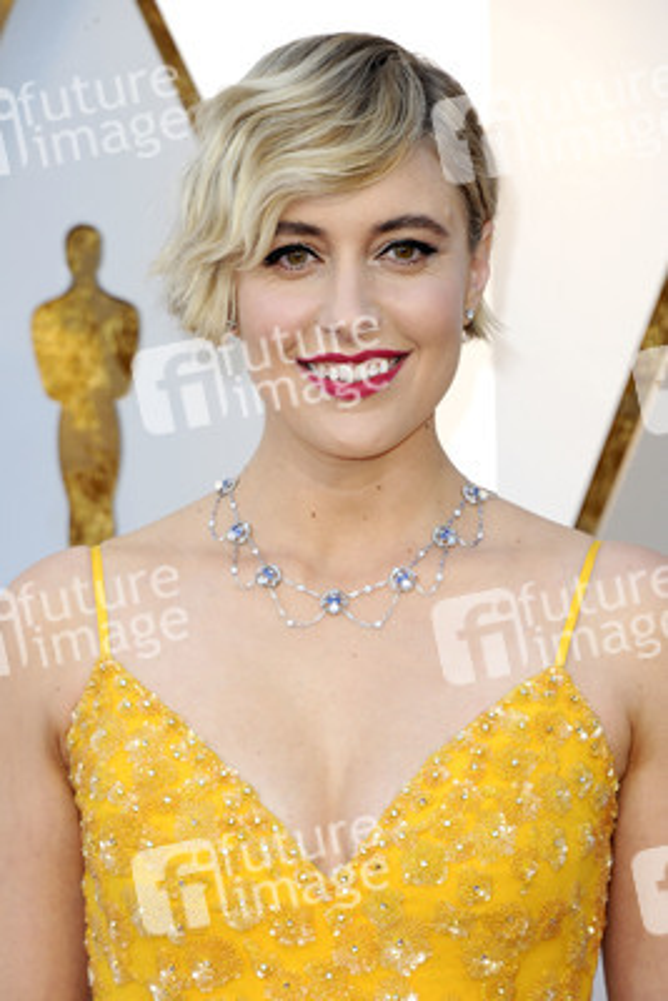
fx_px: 6952
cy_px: 500
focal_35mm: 250
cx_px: 334
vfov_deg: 8.2
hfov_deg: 5.5
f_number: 8
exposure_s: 1/250
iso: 1000
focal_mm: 250
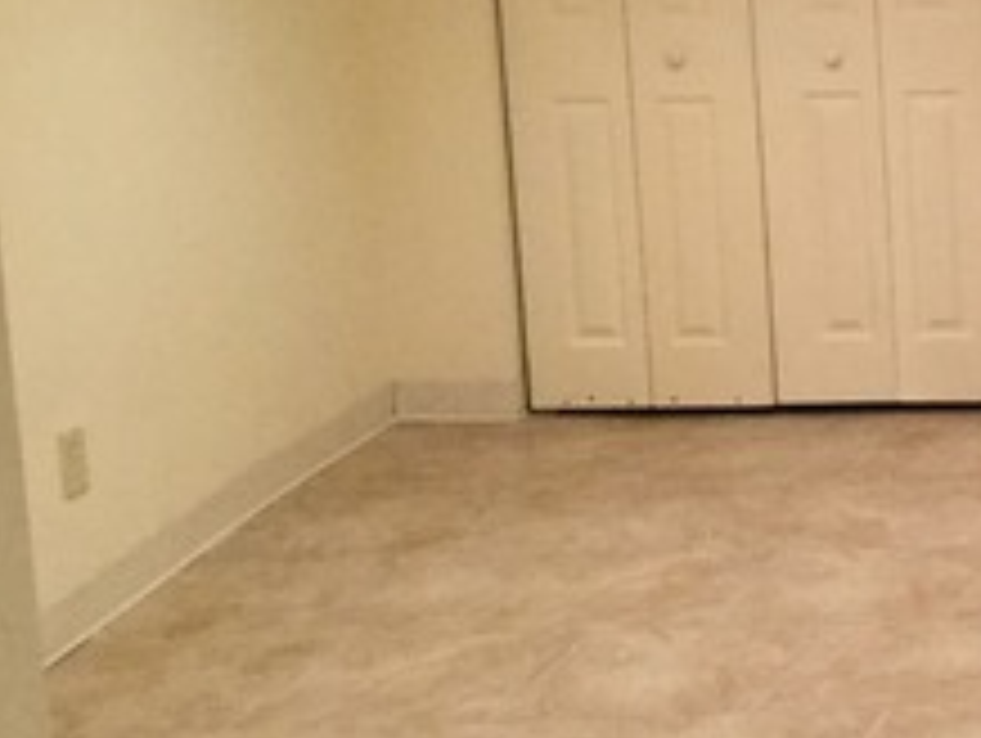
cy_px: 171
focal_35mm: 91
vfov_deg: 16.2
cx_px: 1436
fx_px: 2582
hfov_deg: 19.1
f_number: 2.4
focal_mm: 3.3
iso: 100
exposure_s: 1/30
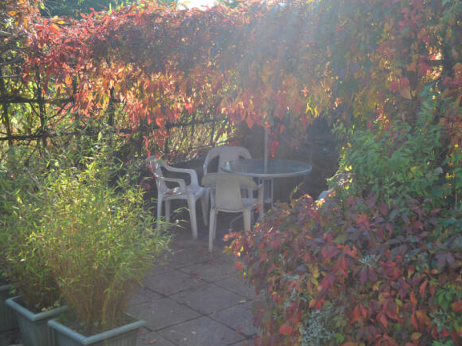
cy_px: 173
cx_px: 241
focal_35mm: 48
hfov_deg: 40.0
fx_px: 635
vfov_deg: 30.5
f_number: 6.3
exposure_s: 1/160
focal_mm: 29
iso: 200
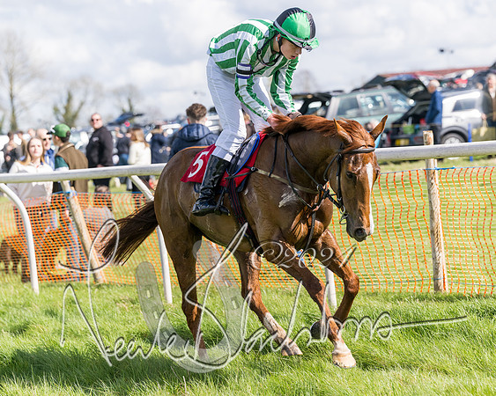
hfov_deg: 14.3
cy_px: 199
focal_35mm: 135
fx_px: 1981
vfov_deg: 11.4
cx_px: 254
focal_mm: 115
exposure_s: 1/4000
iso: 400
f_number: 4
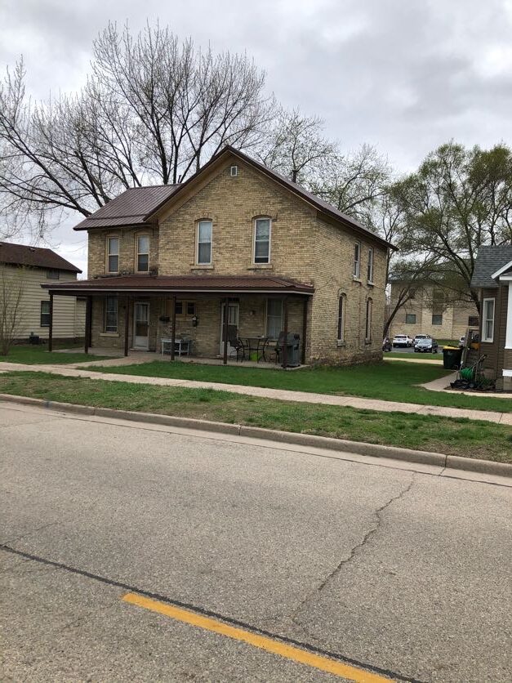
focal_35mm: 28
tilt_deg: -1.8
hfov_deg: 49.7
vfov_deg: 63.4
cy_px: 342
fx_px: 552
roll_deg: -1.5
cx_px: 256
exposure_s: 1/972
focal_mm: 3.99
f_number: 1.8
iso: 20
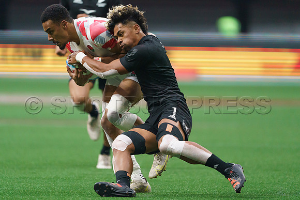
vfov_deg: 2.1
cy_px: 97
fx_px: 5448
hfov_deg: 3.2
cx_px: 140
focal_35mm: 654
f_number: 4
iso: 6400
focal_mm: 600
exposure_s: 1/3200
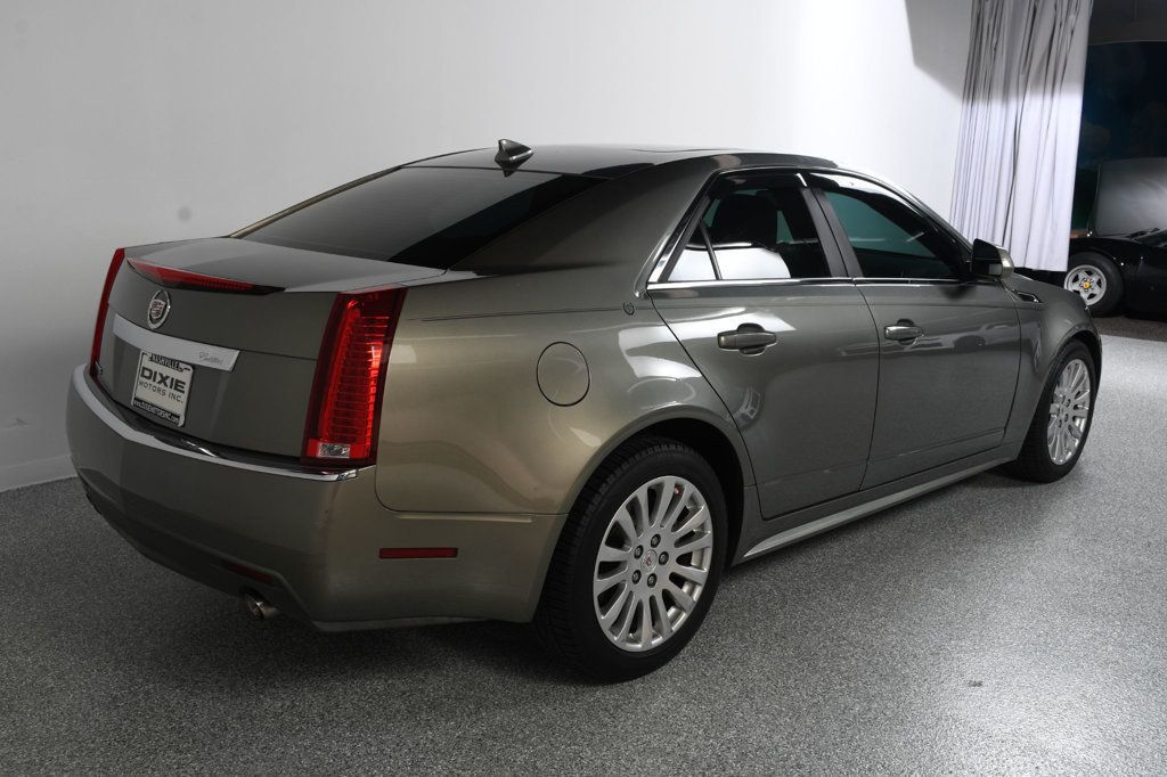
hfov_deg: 55.8
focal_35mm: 34
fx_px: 1102
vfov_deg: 38.9
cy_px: 388
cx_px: 584
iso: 100
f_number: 10
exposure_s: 1/160
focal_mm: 23
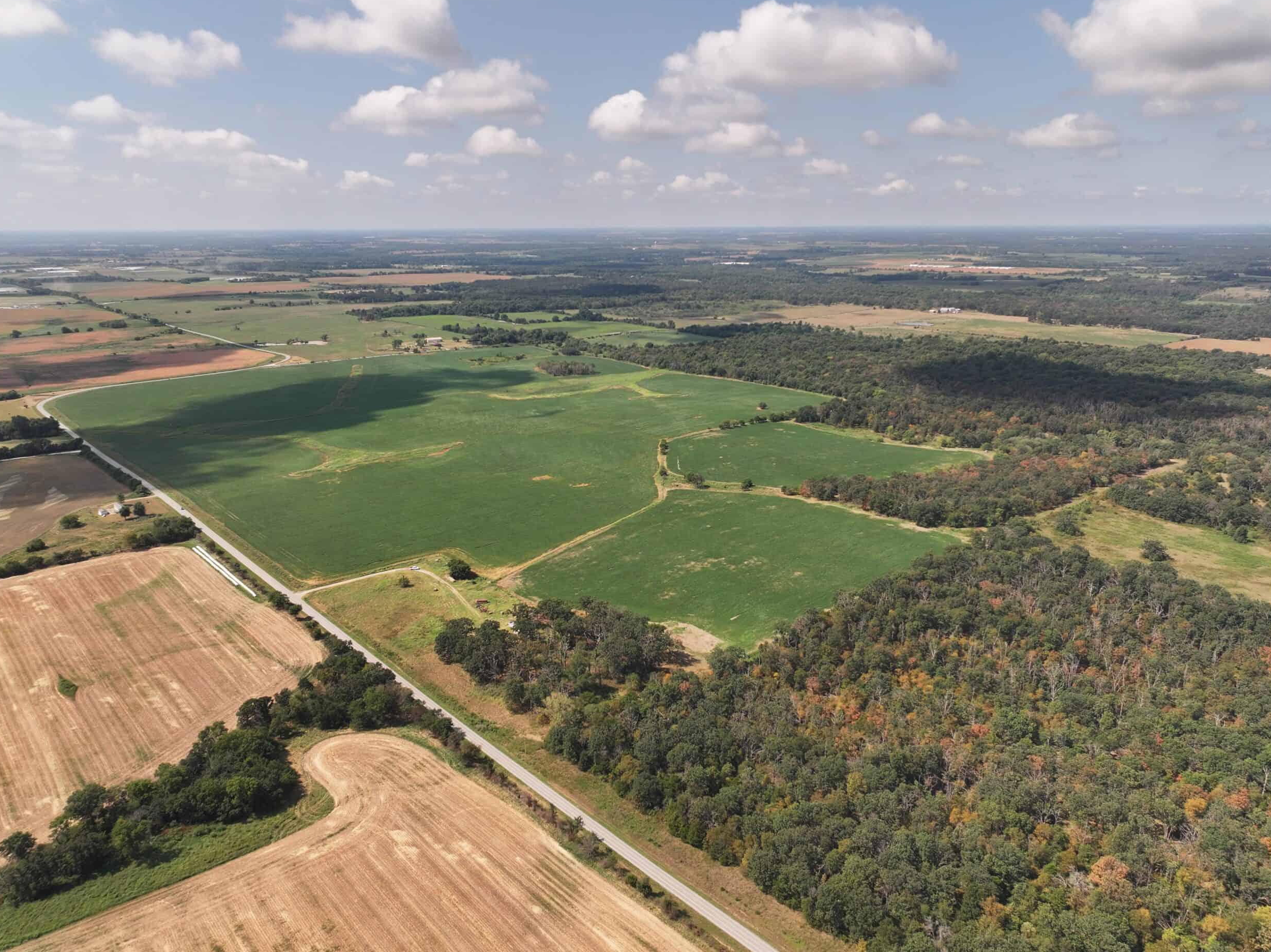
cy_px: 480
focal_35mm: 25
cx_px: 648
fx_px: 917
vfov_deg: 54.8
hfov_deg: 69.4
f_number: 2.8
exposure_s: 1/120
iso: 120
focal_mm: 12.29
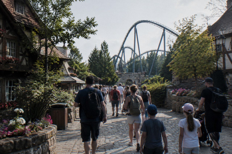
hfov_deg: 48.5
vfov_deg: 33.4
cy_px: 77
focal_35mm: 40
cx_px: 116
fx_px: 258
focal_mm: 40
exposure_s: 1/320
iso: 400
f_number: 9
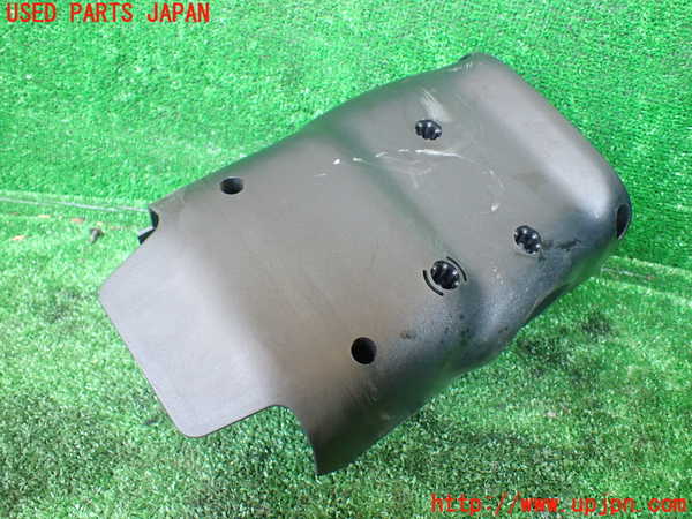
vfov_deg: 46.8
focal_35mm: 30
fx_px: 600
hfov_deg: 60.0
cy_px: 260
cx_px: 346
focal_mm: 5.4
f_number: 2.3
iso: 800
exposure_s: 1/125
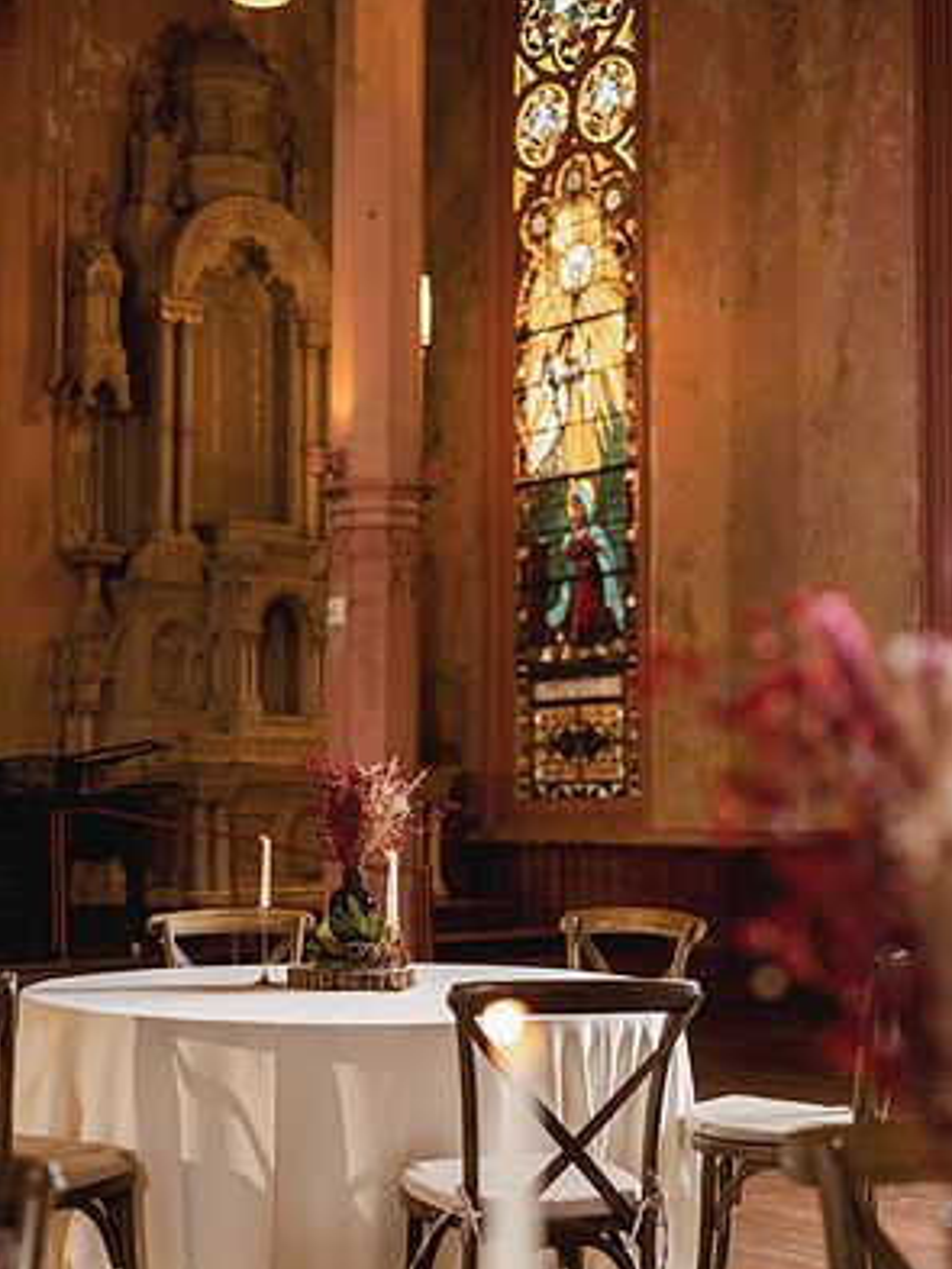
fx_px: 2016
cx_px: 481
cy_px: 714
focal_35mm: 55
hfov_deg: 26.6
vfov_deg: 34.9
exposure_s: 1/80
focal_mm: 50
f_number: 2.8
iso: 400
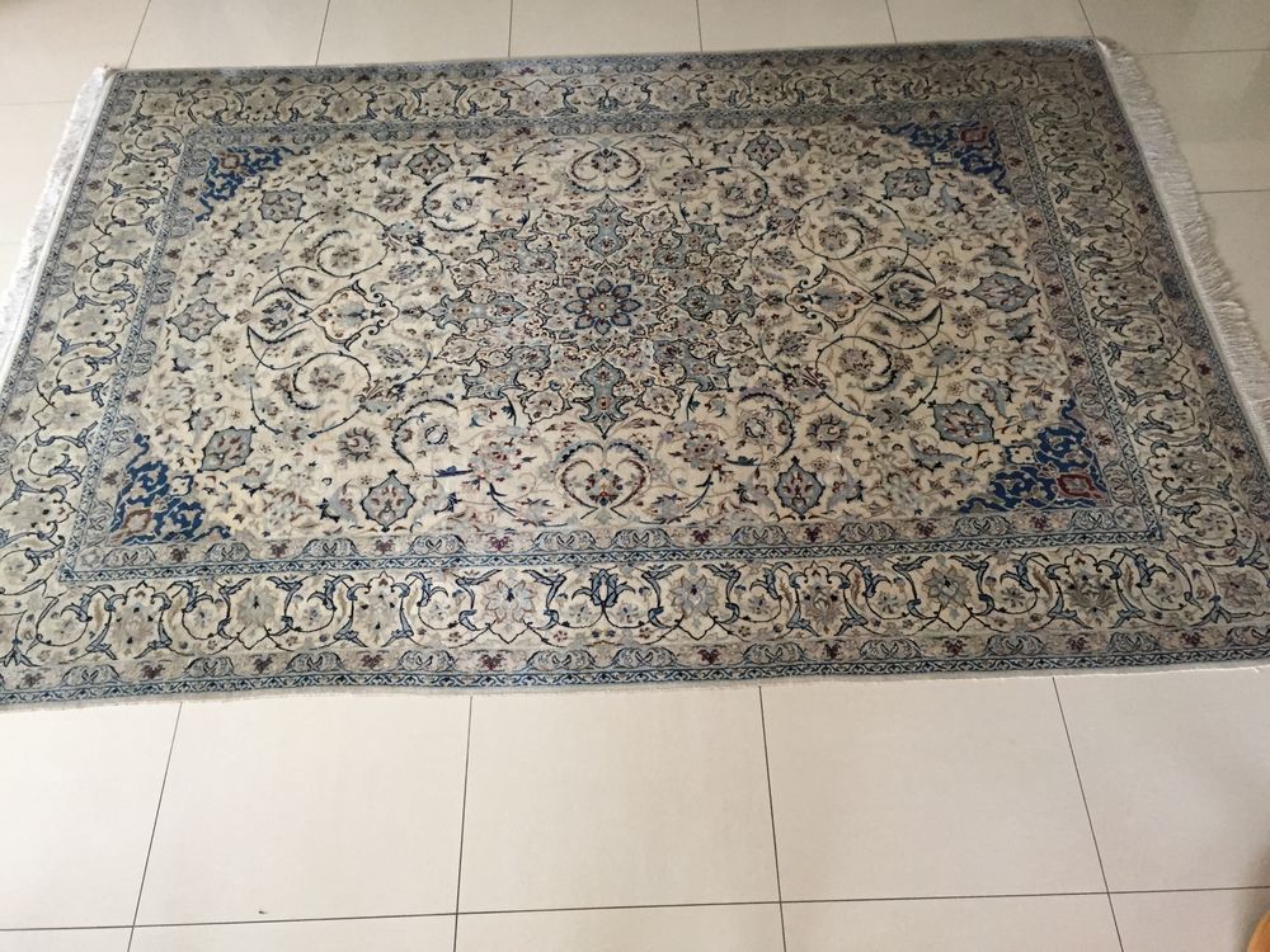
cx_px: 635
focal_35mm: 29
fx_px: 1064
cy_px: 476
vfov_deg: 48.2
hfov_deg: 61.7
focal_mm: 4.15
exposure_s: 1/33
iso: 200
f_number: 2.2
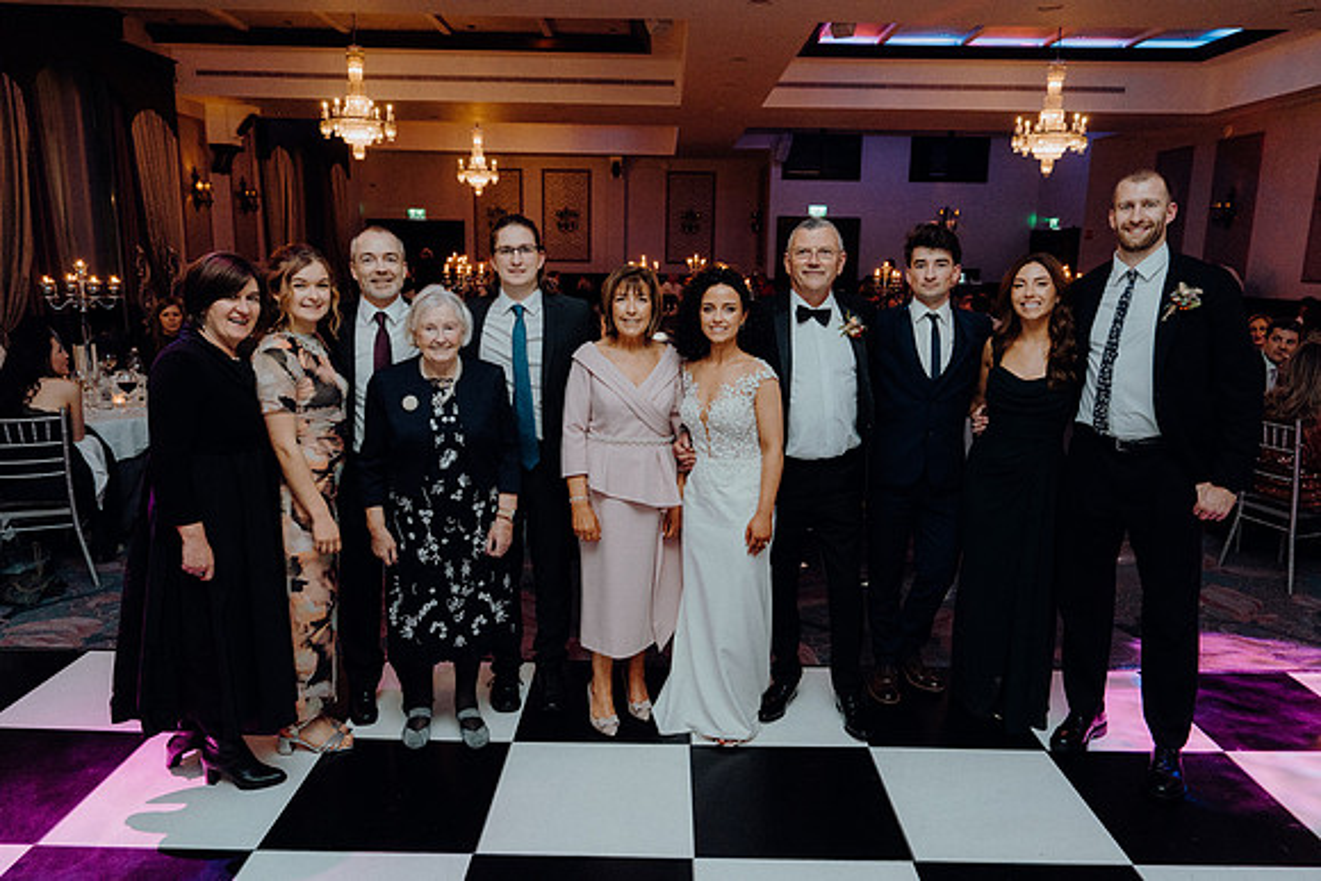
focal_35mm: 25
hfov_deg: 71.5
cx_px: 660
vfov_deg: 51.3
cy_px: 440
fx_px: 918
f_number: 3.5
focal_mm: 25
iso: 2500
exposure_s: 1/160
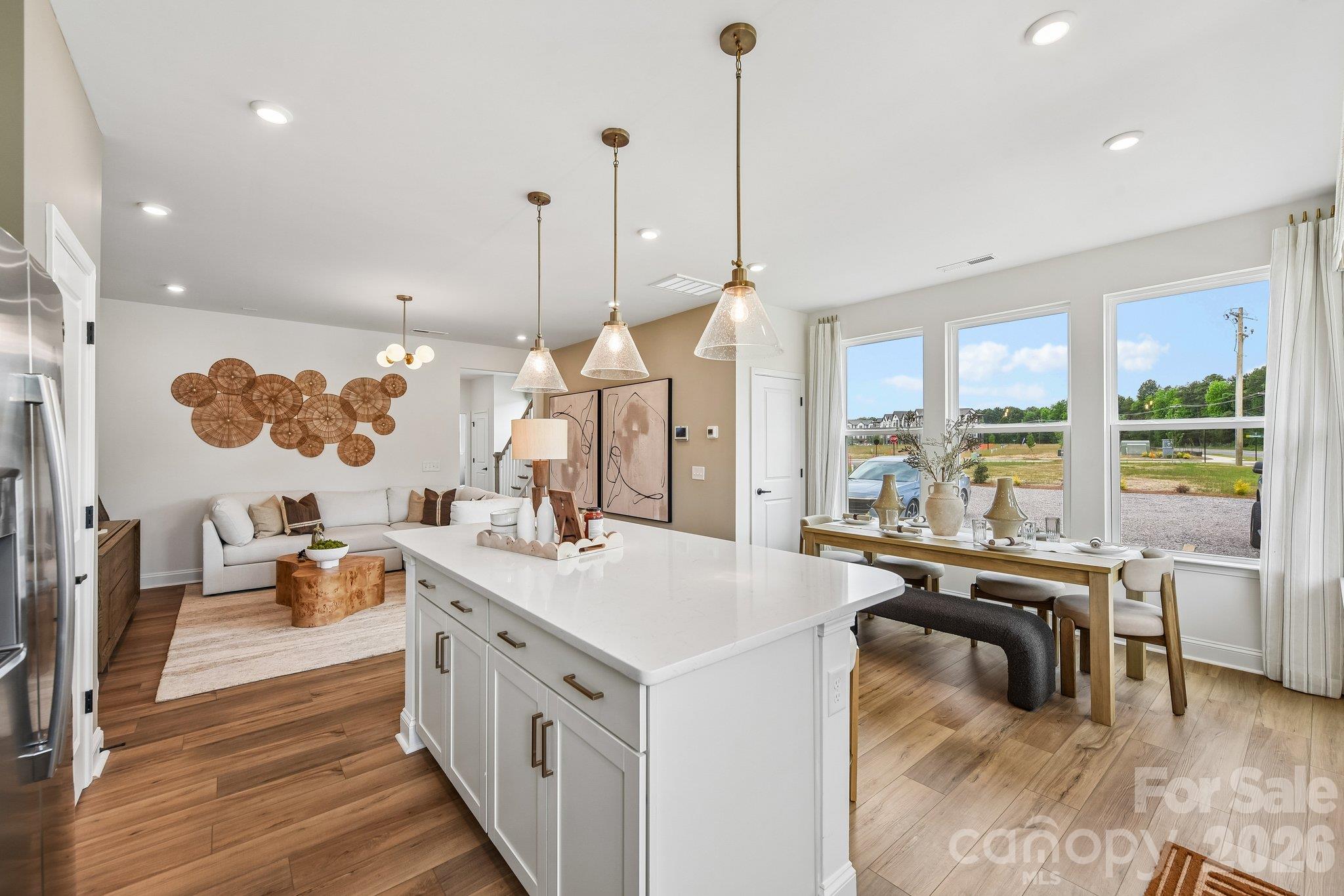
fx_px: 523
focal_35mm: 14
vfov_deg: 81.2
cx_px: 672
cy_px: 448
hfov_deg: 104.3
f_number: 8
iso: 200
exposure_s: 1/60
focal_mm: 14
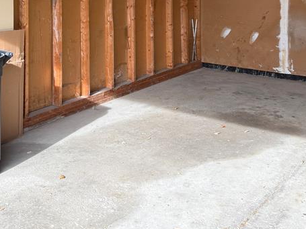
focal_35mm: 54
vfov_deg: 25.1
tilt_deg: +0.6
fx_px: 477
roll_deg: +0.5
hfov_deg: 35.3
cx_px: 108
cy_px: -23
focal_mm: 6.76
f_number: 1.78
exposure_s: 1/391
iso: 80
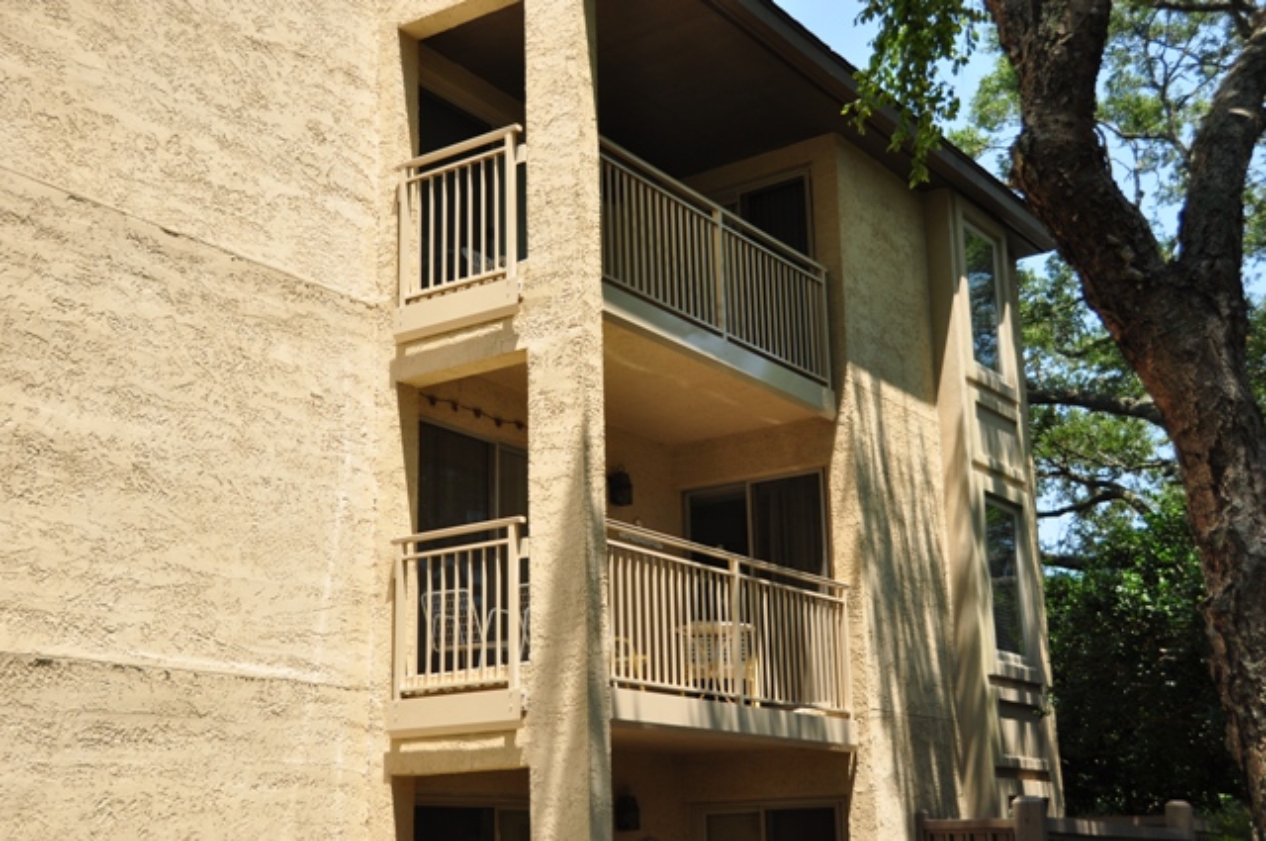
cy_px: 420
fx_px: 1686
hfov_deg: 41.2
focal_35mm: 48
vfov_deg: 28.0
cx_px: 633
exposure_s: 1/640
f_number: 4
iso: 200
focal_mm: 32
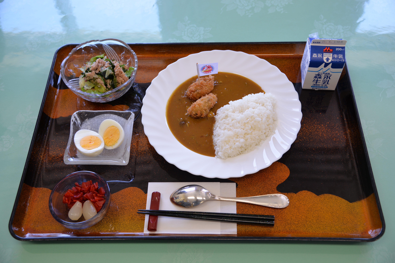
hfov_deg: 44.5
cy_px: 132
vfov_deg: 30.5
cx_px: 198
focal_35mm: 44
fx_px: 483
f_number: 4.5
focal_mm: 44
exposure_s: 1/80
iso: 250
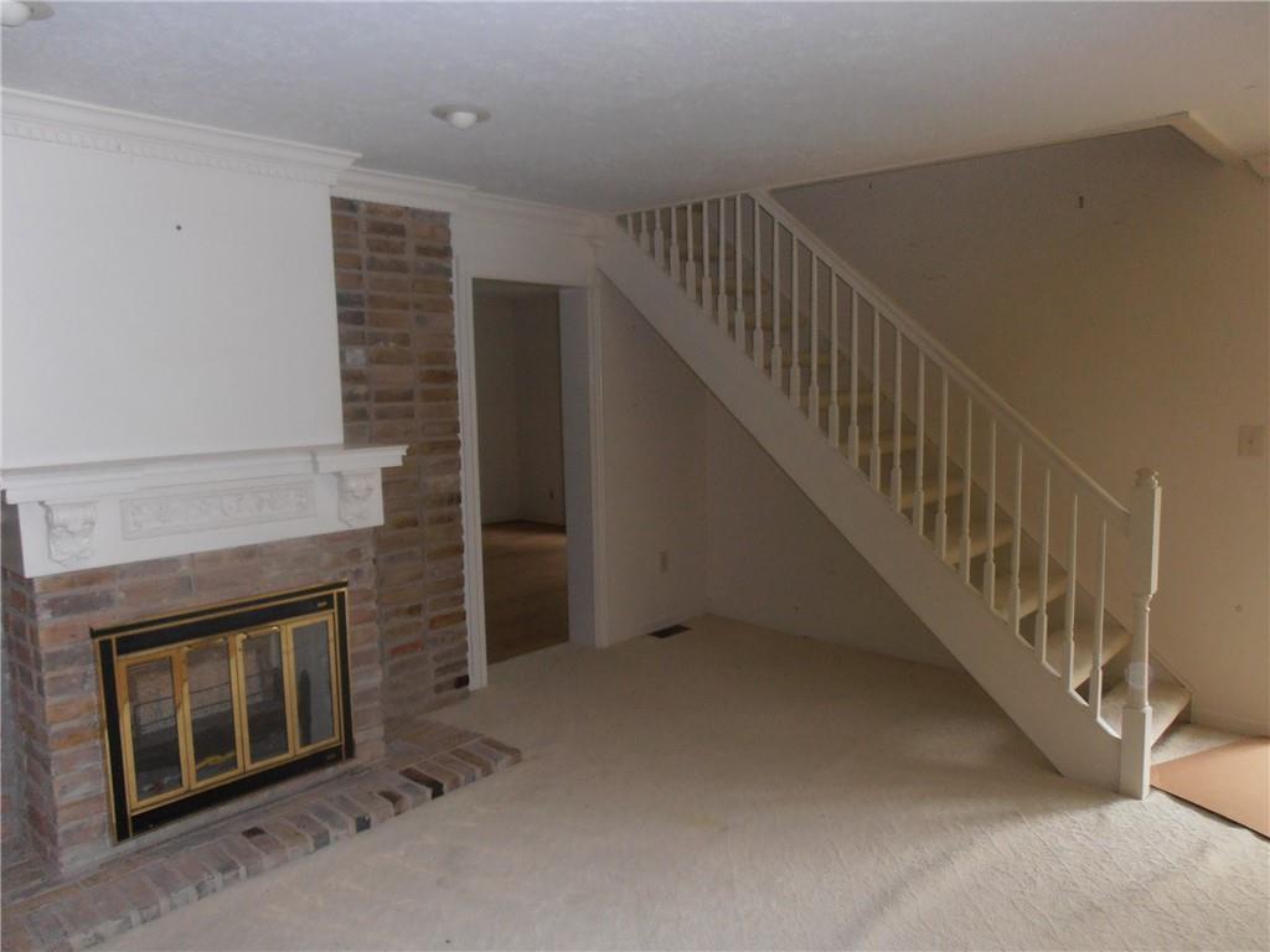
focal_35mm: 24
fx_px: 881
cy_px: 476
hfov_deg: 71.6
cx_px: 635
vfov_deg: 56.8
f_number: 3
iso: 125
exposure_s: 1/30
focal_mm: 4.2
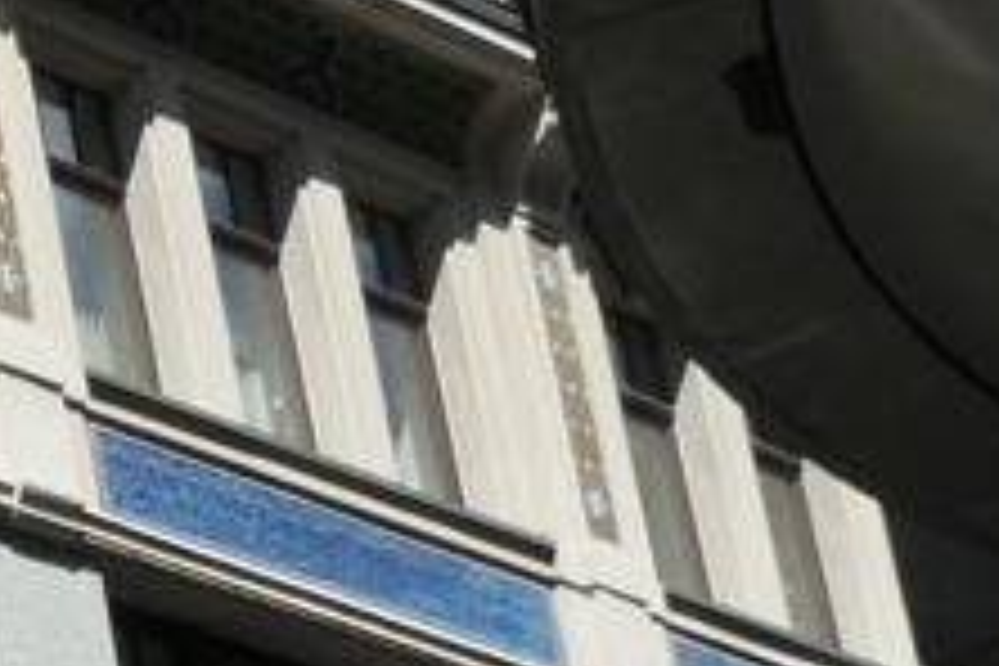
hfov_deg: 9.8
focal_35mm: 162
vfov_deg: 8.0
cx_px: -1971
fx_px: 4495
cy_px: 1440
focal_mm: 8.8
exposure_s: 1/1000
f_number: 5.6
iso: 200
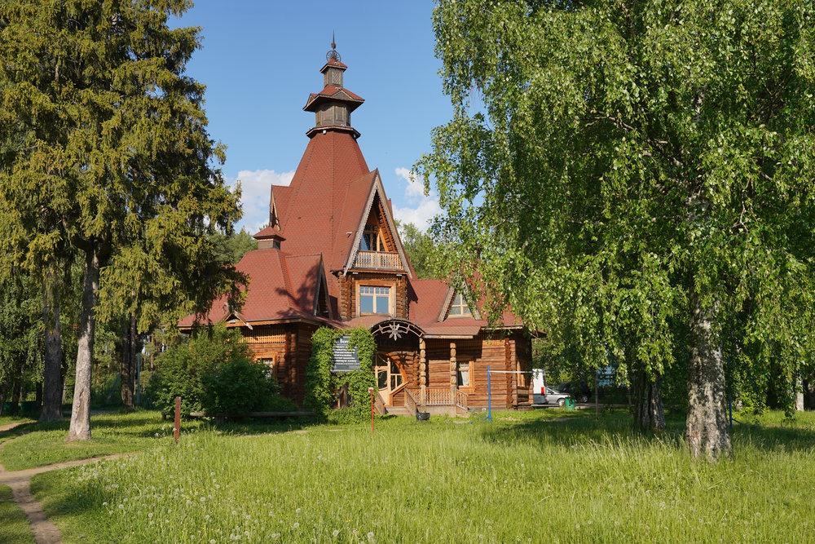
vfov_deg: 35.1
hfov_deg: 50.7
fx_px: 860
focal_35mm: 38
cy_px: 272
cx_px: 408
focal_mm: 38
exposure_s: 1/200
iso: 100
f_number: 10
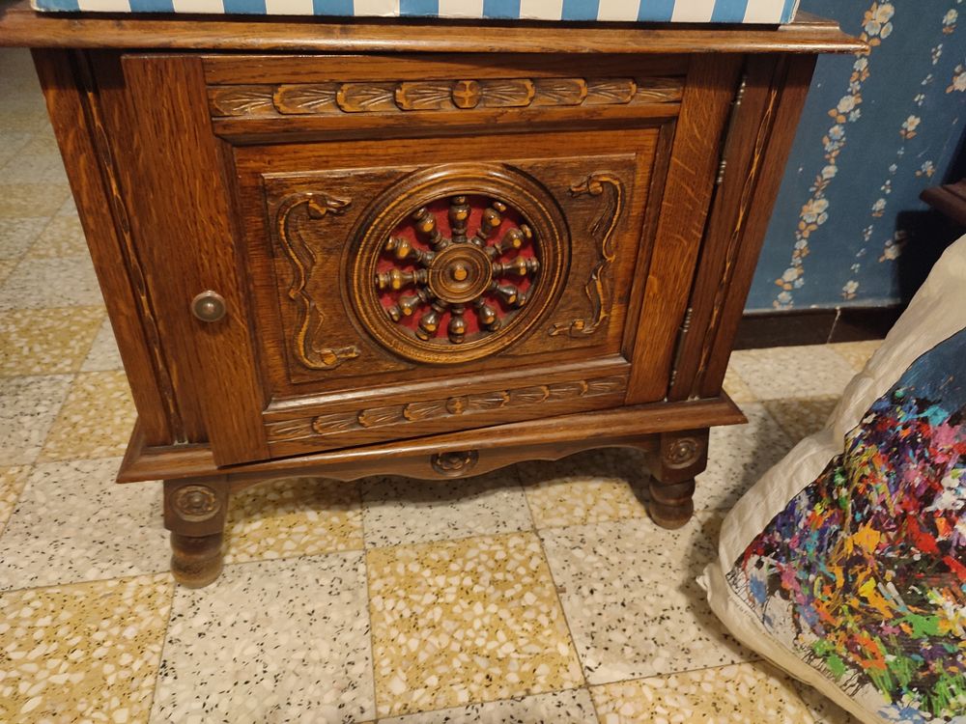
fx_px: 698
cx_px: 483
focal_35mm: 25
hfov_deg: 69.4
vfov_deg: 54.9
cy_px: 362
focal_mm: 6.04
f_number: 1.9
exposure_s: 1/20
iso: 898
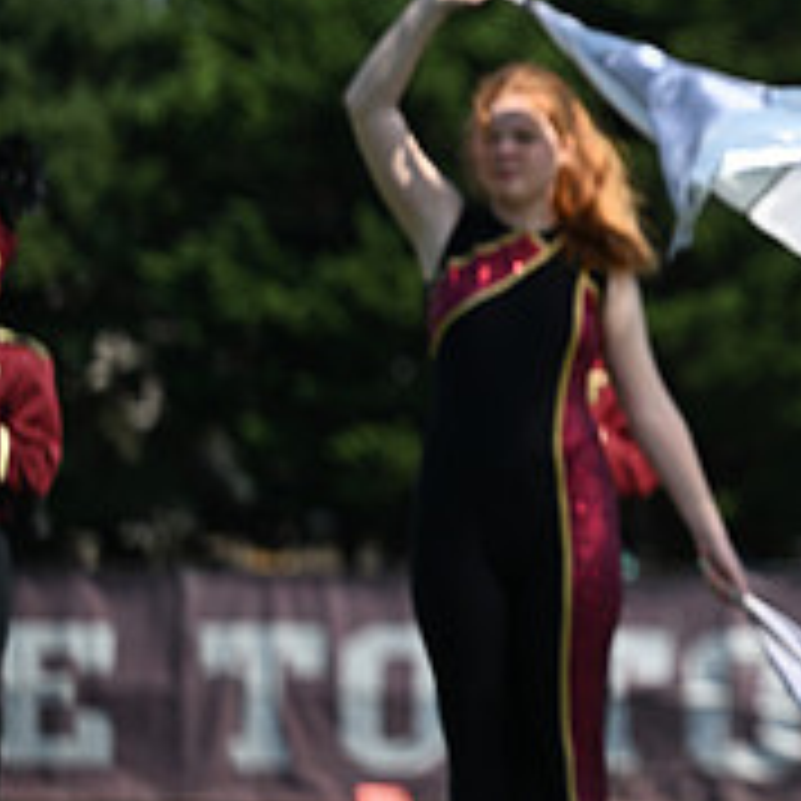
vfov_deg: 5.7
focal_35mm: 305
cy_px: 115
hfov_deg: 5.7
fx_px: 7985
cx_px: 1260
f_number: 2.8
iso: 140
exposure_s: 1/2000
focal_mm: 110
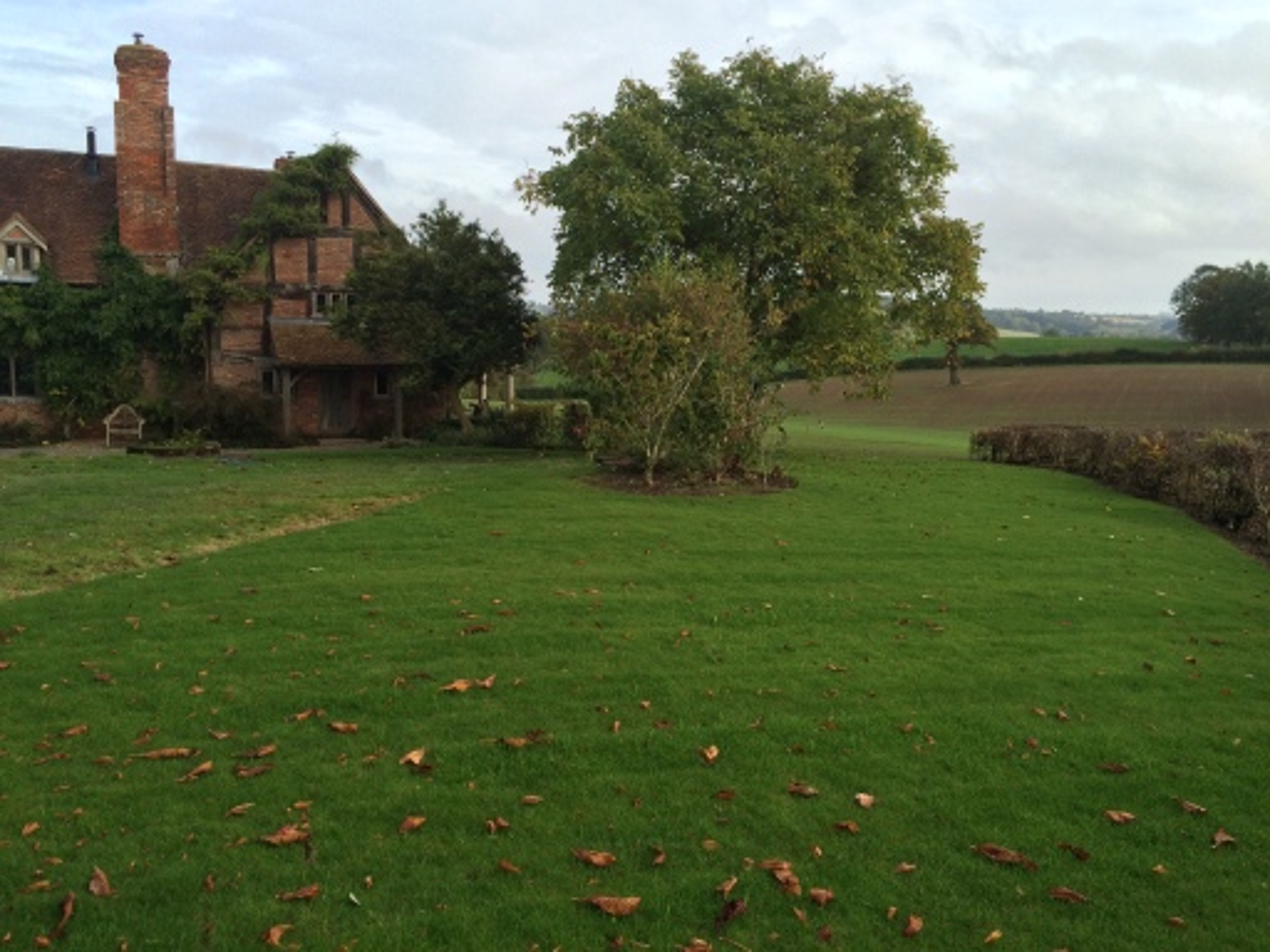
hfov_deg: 61.7
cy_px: 476
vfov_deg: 48.2
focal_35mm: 29
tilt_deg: -7.6
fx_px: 1064
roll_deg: -1.0
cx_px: 635
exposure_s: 1/488
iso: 32
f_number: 2.2
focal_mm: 4.15
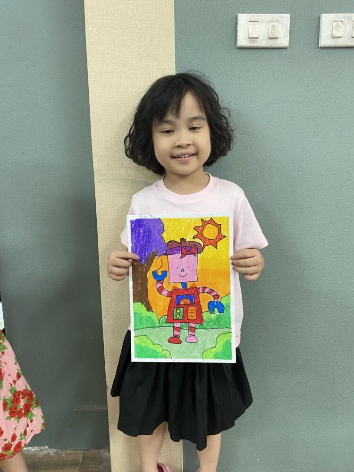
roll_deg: +0.7
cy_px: 236
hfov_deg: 53.1
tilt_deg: -11.0
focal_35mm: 26
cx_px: 177
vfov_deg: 67.3
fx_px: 355
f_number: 1.8
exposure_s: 1/50
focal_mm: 4.25
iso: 80
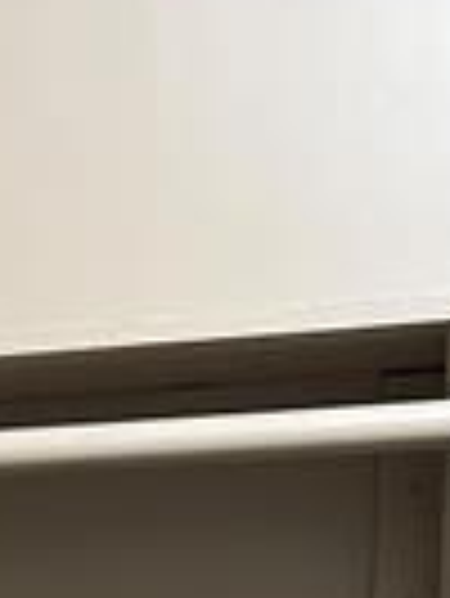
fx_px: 2596
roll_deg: -0.2
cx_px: -706
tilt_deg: -4.2
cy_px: 1160
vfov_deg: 11.9
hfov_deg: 8.8
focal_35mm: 150
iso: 500
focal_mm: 5.7
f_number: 1.5
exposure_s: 1/60
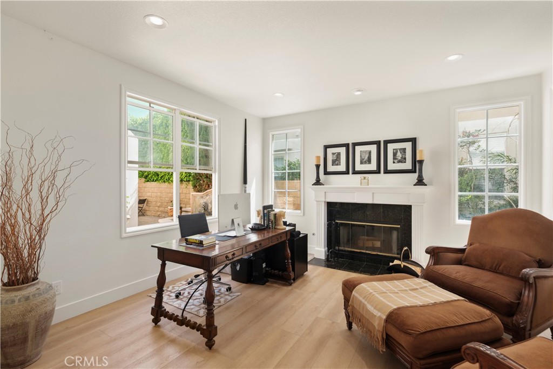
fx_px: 230
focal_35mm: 15
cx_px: 276
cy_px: 184
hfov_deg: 100.4
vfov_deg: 77.3
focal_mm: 10
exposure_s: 1/20
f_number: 4
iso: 125
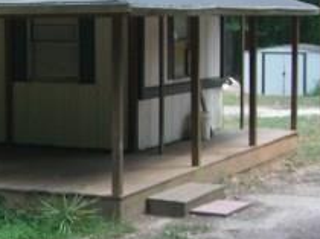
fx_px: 1071
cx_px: -130
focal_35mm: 116
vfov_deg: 12.7
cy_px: 87
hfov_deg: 15.9
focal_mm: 6.2
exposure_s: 1/125
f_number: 2.7
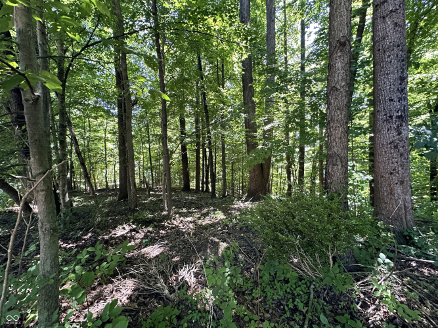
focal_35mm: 14
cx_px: 219
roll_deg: -0.4
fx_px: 177
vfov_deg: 85.7
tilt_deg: +1.6
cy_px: 164
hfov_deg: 102.1
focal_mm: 2.22
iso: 200
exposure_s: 1/99
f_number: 2.2
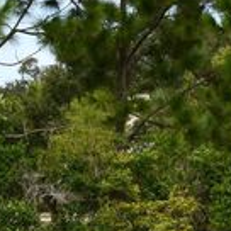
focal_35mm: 192
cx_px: 116
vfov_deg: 9.0
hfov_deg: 9.1
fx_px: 1450
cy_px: 289
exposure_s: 1/250
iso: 110
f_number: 8
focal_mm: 24
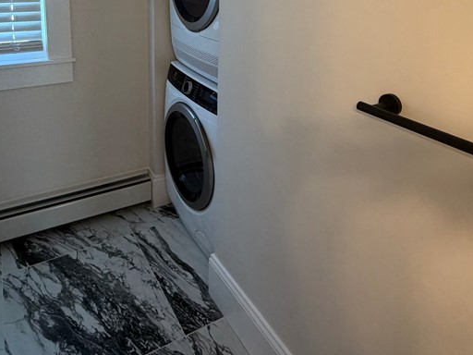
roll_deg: +1.0
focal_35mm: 28
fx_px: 383
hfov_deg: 62.8
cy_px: 30
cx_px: 187
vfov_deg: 44.8
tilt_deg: -9.4
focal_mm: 2.22
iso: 200
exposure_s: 1/60
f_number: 2.2
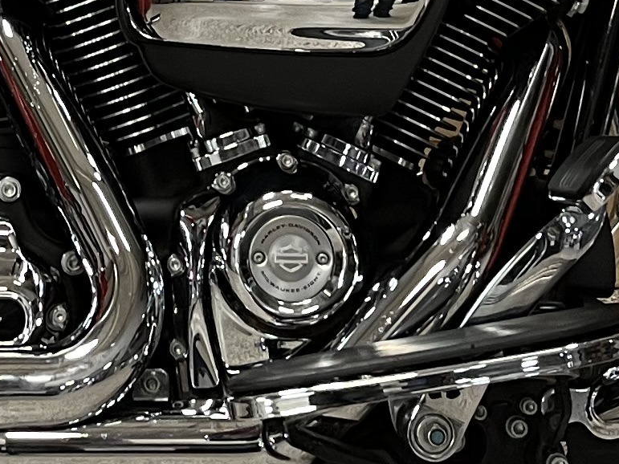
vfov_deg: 10.4
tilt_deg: -4.9
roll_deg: +0.4
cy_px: -332
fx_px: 2432
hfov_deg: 14.3
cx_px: -19
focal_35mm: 136
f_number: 1.6
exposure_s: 1/60
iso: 80
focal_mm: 5.1
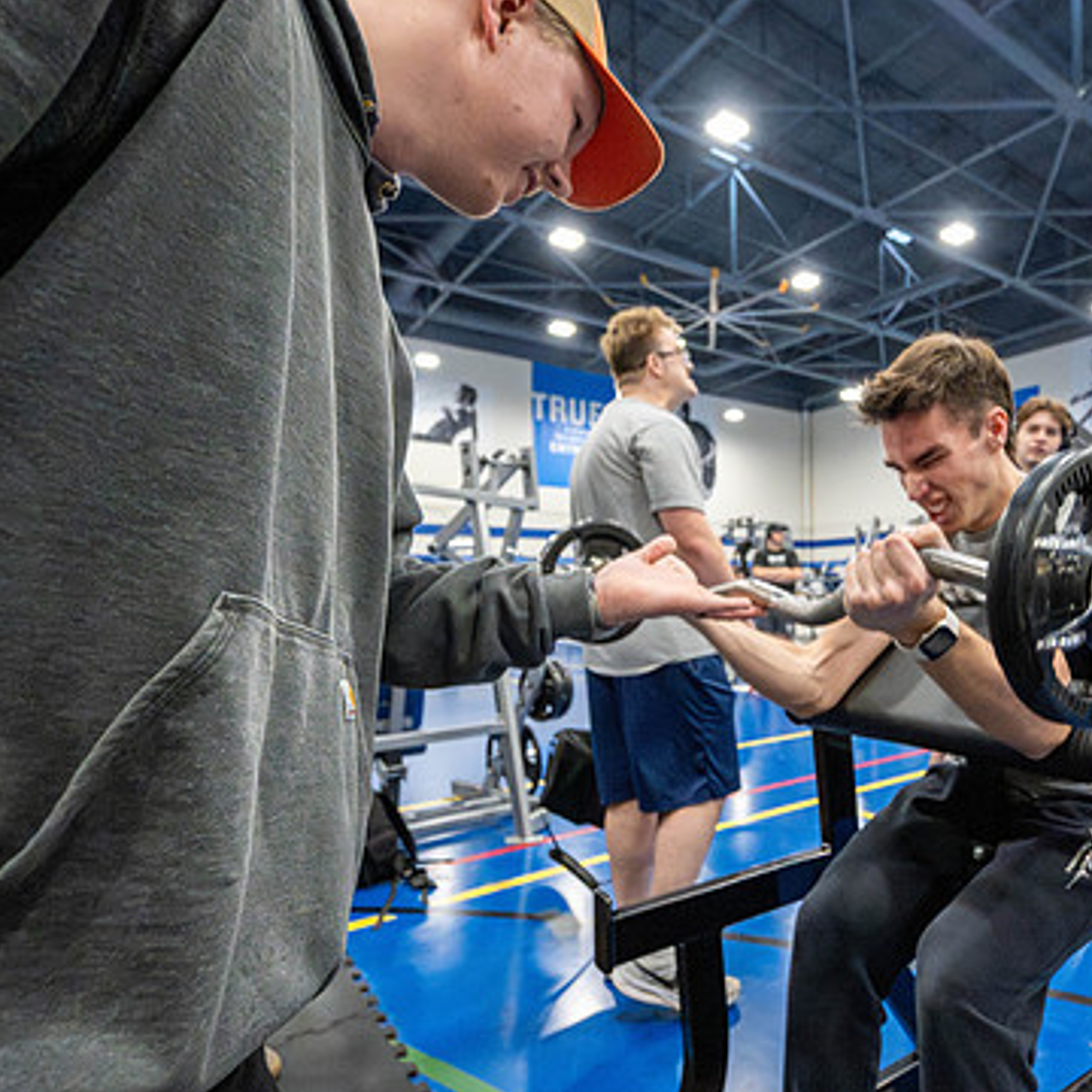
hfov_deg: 68.8
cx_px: 778
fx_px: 749
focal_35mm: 21
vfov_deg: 72.0
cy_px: 597
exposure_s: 1/320
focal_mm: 14
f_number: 4
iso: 8000
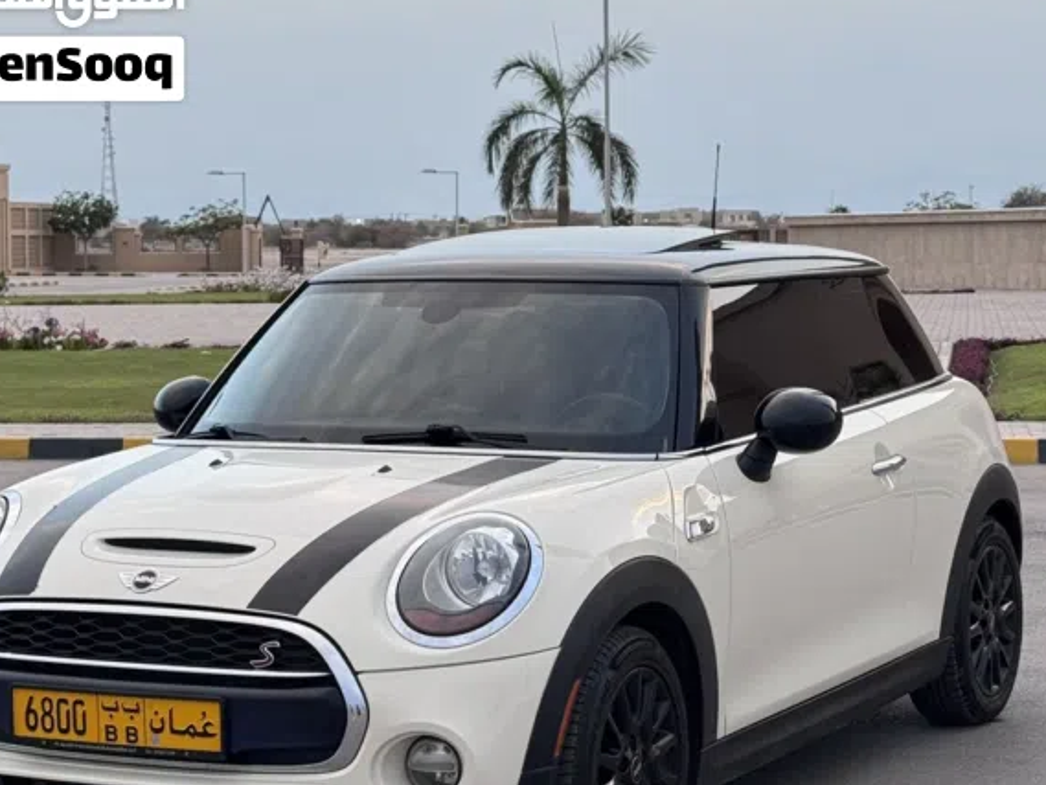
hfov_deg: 35.5
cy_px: 366
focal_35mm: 54
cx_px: 461
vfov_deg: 27.0
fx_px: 1632
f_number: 1.78
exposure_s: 1/94
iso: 100
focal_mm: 6.76
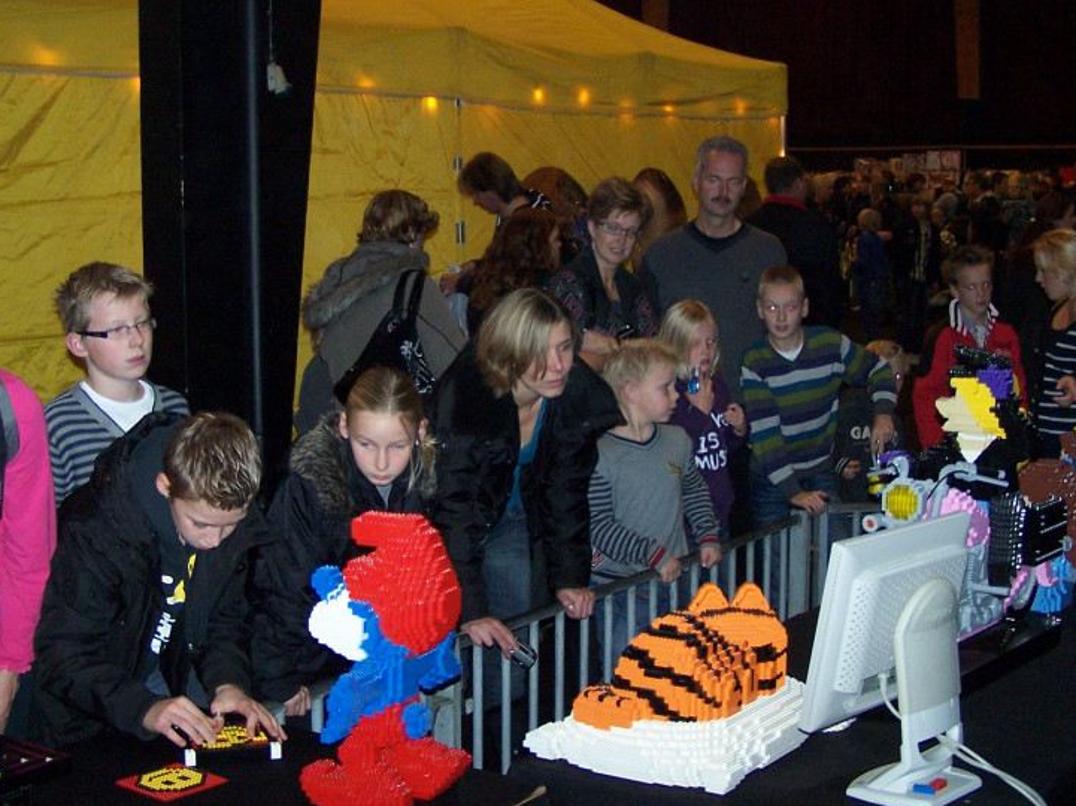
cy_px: 381
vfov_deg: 27.0
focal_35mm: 54
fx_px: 1678
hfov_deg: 35.6
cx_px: 555
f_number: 2.8
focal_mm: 6.3
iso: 140
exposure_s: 1/60
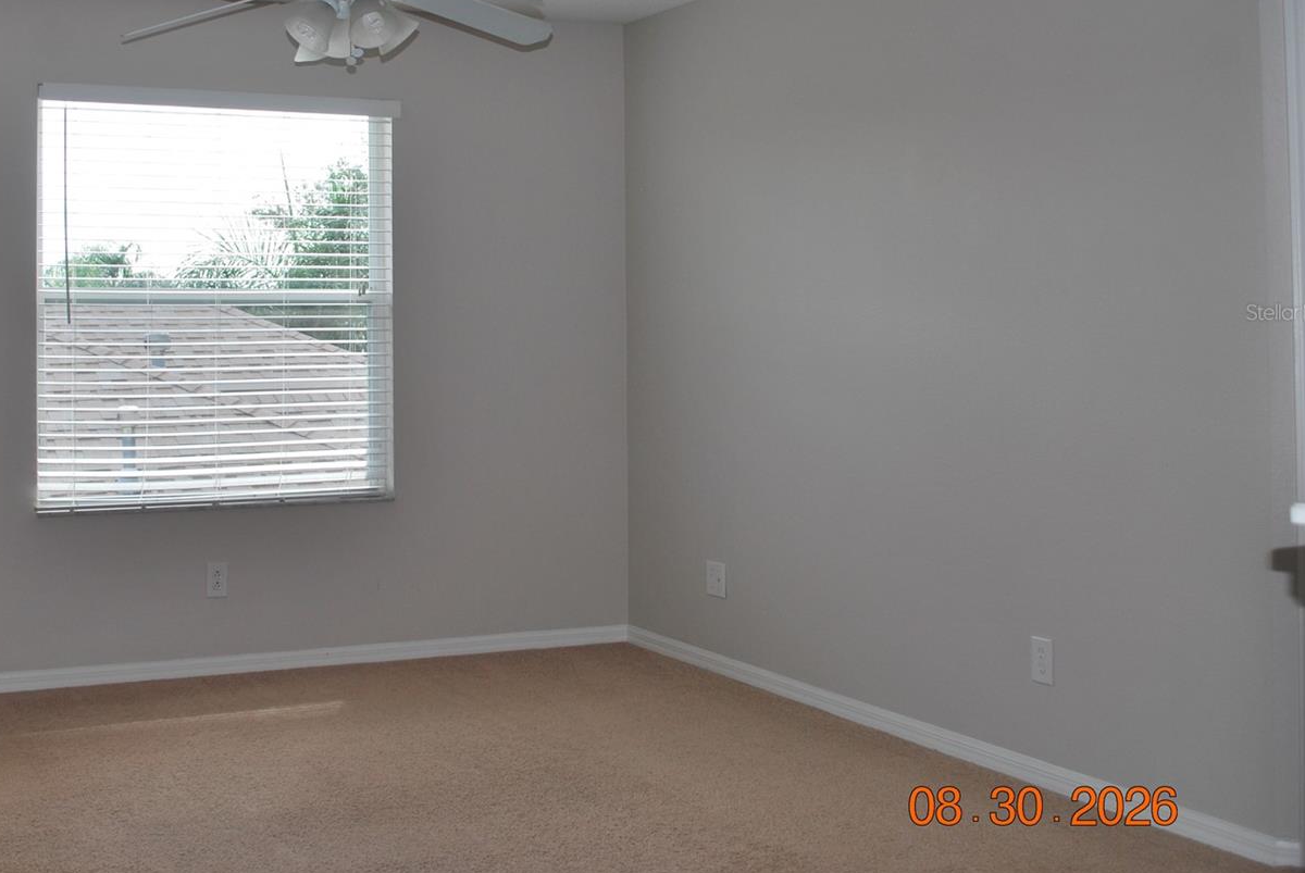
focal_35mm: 48
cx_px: 473
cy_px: 312
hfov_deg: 40.7
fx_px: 1742
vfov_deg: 28.0
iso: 100
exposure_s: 1/200
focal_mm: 24
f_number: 5
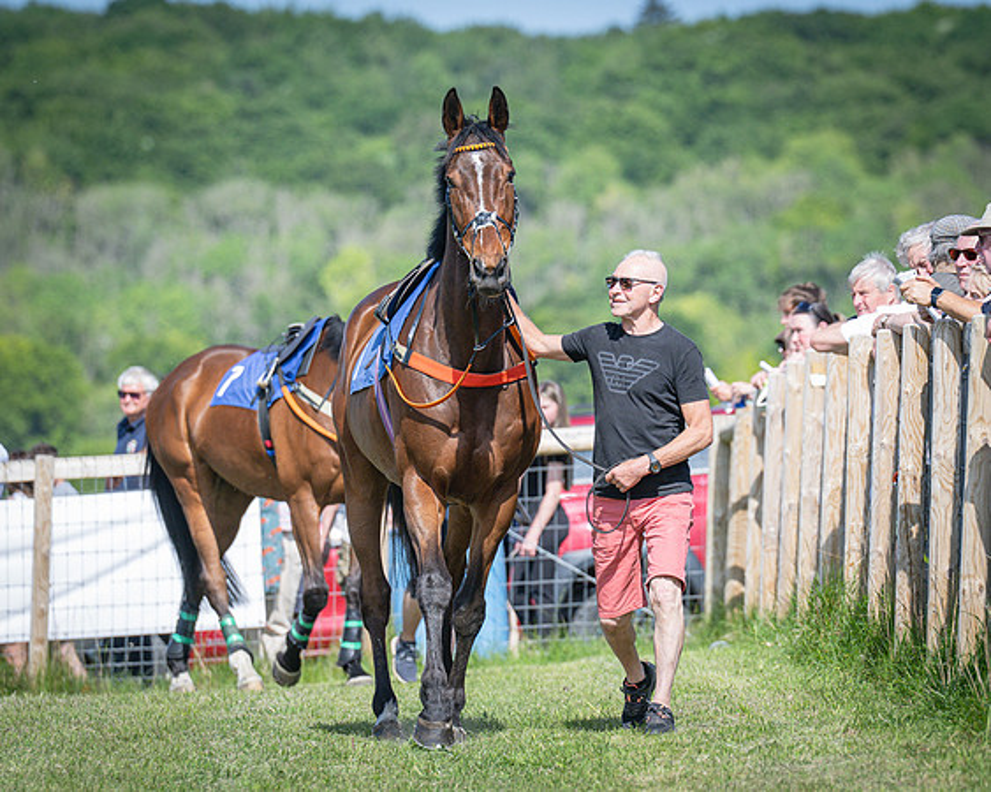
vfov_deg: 4.6
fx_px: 9789
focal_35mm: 334
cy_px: 333
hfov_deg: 5.8
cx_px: 615
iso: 400
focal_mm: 200
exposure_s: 1/3200
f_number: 4
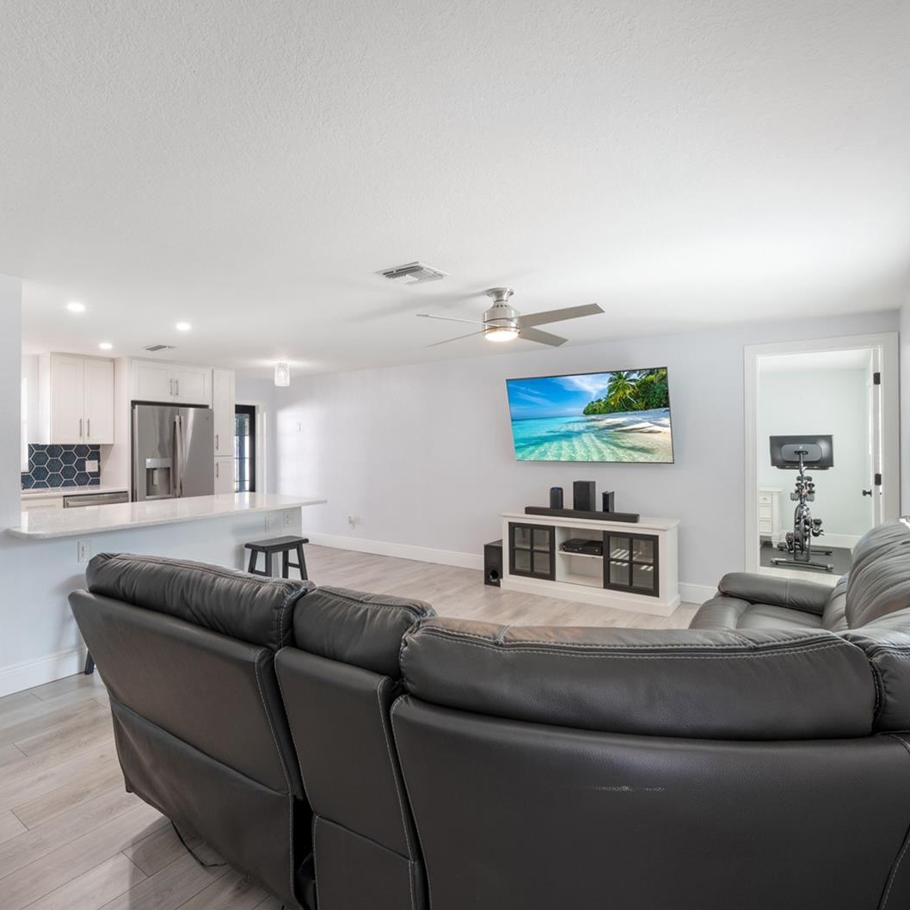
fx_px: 535
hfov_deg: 80.5
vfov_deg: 80.7
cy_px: 453
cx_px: 407
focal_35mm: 18
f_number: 9
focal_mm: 14
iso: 250
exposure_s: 1/1.25
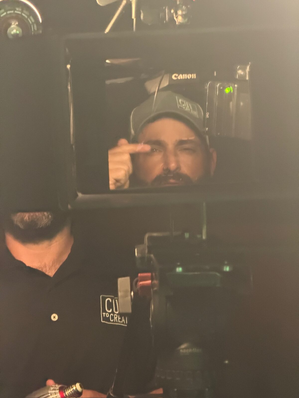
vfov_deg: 19.6
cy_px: 199
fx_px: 1152
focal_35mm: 100
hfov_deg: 14.8
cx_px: 150
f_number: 2.8
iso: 2500
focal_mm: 16.89
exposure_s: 1/30
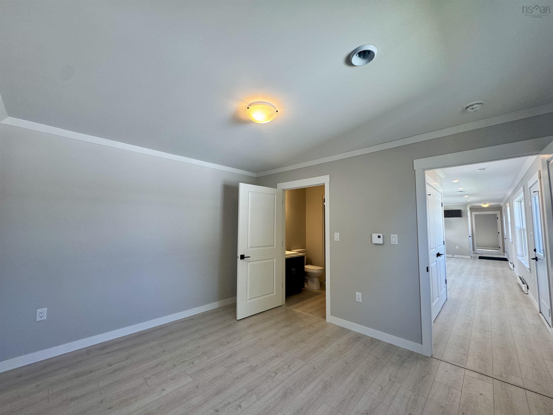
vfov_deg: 85.7
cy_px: 208
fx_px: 224
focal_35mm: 14
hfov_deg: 102.1
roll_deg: -0.3
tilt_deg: +4.5
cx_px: 276
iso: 100
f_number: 2.2
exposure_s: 1/120
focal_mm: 2.22
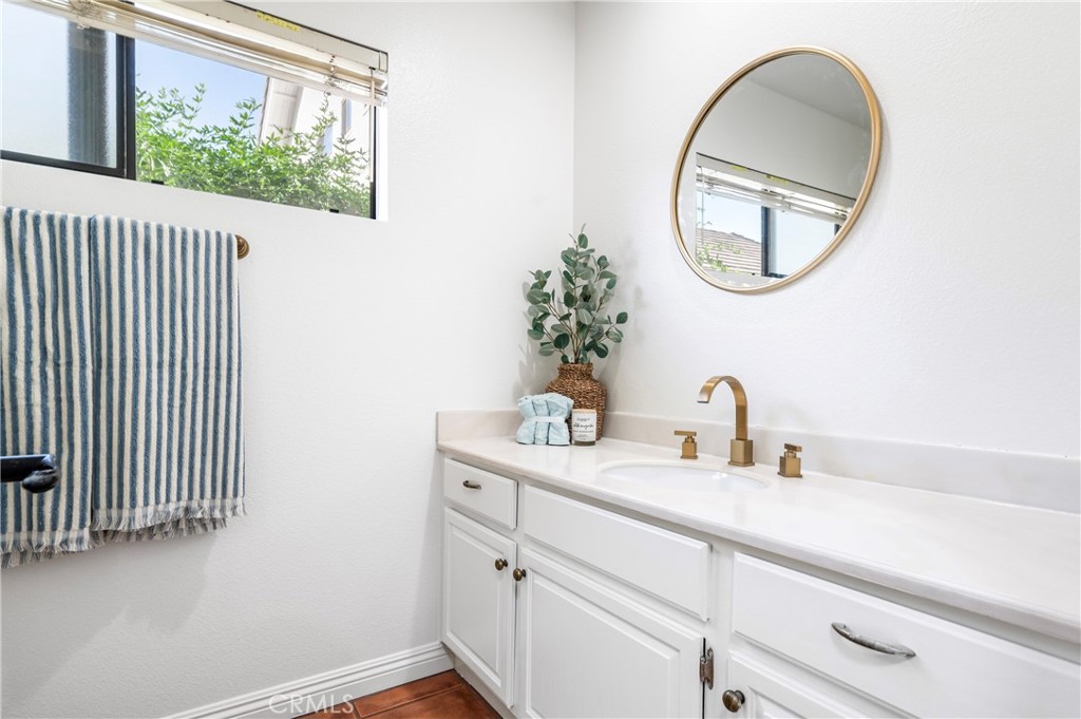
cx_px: 540
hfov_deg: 90.0
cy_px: 360
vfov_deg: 67.3
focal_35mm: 18
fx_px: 540
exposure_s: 1/80
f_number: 7.1
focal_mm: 18
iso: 400
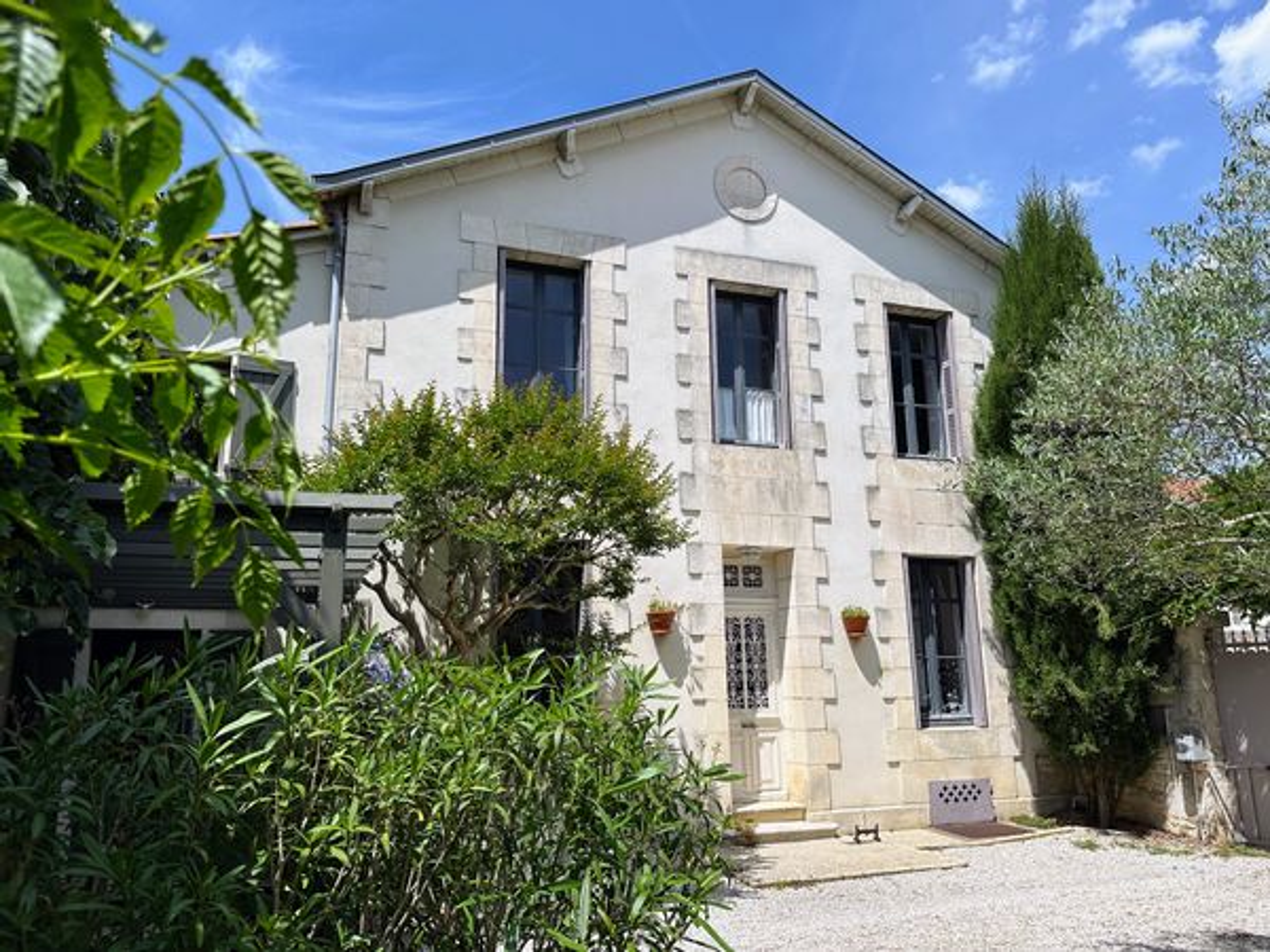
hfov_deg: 71.6
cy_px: 476
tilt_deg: +13.7
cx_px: 635
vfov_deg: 56.8
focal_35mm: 24
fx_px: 881
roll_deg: +0.5
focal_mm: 6.86
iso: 80
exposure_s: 1/5000
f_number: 1.78
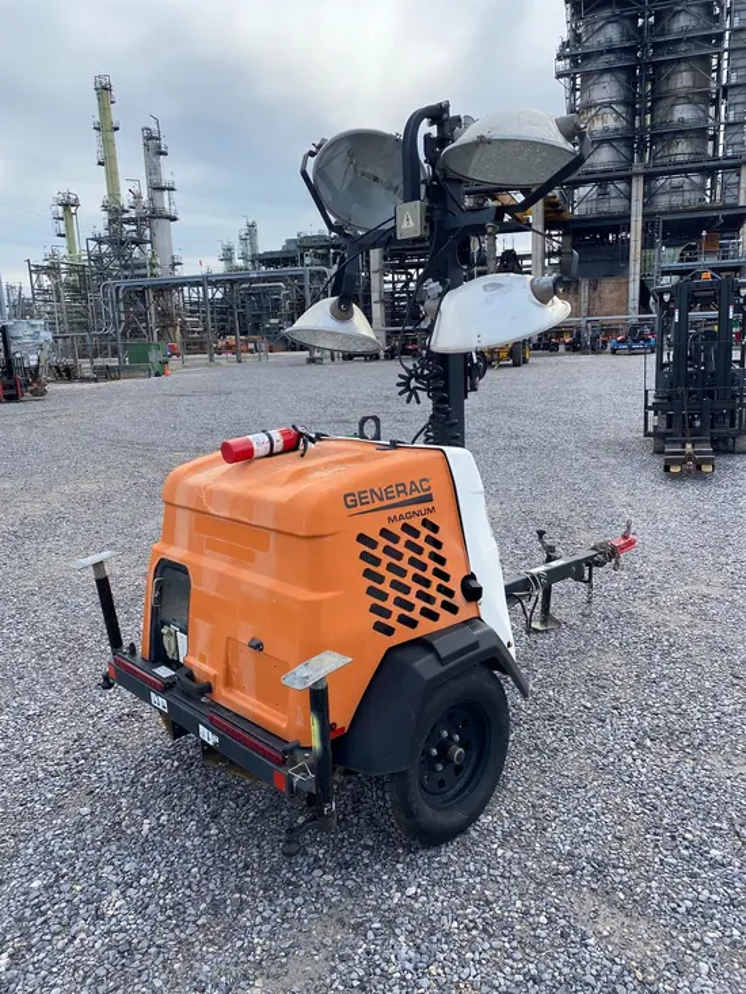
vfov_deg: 67.3
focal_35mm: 26
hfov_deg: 53.1
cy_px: 497
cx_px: 373
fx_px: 747
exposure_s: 1/1287
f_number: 1.8
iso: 32
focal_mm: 4.25
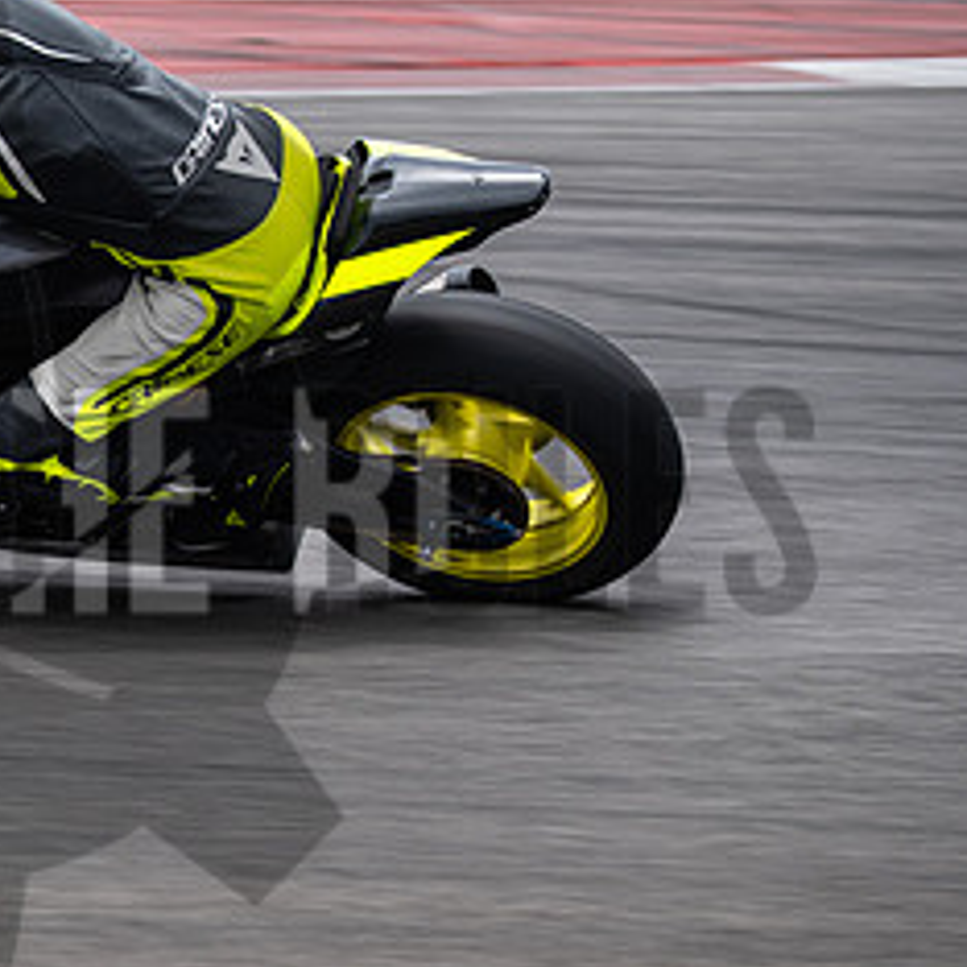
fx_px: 14001
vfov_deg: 4.0
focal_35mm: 443
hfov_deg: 3.9
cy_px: 506
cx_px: -58
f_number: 4.5
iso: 160
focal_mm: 140
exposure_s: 1/250
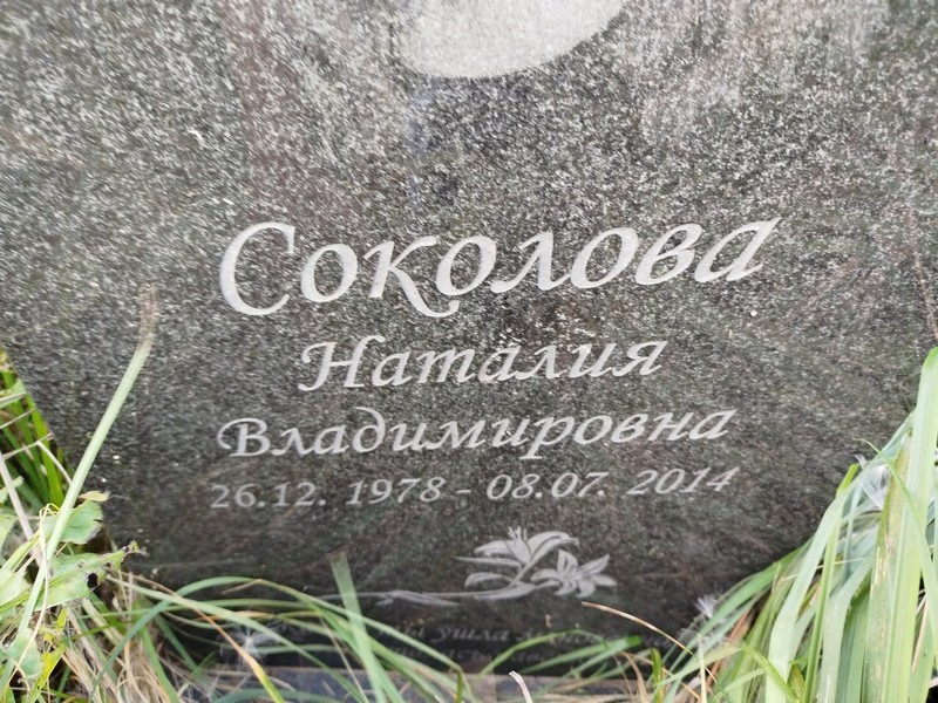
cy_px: 352
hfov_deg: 71.6
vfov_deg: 56.8
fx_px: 650
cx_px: 469
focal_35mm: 24
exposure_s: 1/33
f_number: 1.7
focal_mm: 5.31
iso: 400
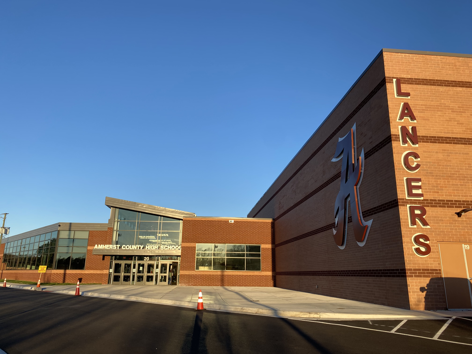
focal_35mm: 26
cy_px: 177
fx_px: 355
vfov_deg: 53.1
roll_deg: +0.0
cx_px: 236
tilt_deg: +15.7
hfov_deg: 67.3
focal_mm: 4.25
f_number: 1.8
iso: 32
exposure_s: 1/1429
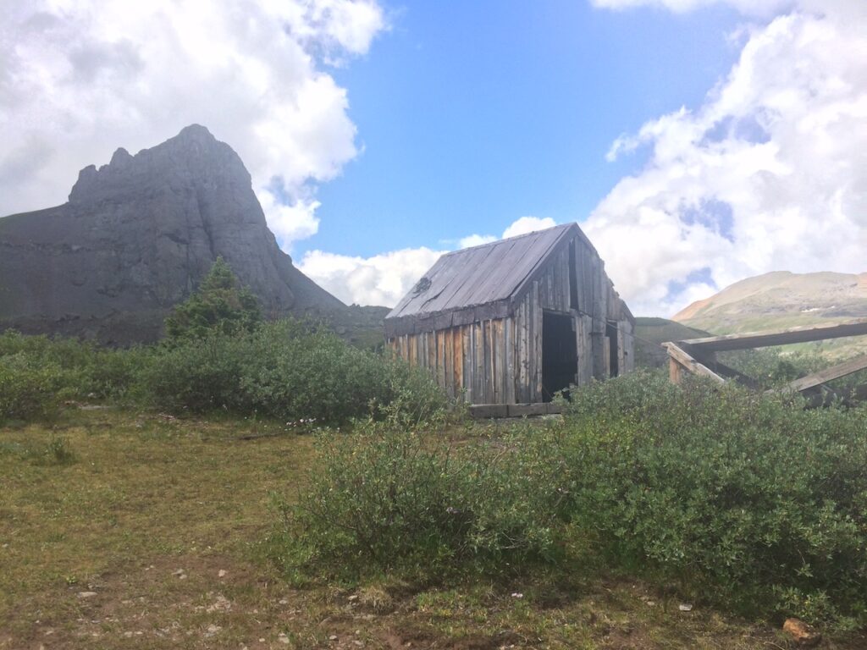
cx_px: 434
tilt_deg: +6.3
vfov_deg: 48.2
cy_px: 325
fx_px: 726
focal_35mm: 29
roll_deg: +1.1
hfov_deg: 61.7
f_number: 2.2
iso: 32
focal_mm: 4.15
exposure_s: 1/1026
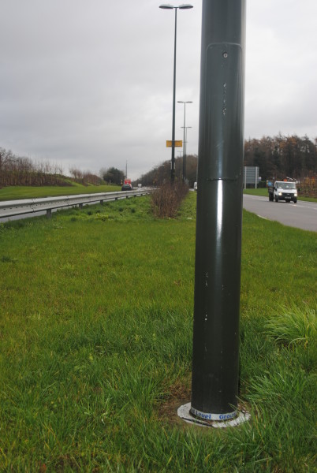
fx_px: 573
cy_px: 236
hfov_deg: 30.9
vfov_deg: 44.9
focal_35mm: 44
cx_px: 158
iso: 100
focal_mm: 29
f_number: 4.5
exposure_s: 1/160
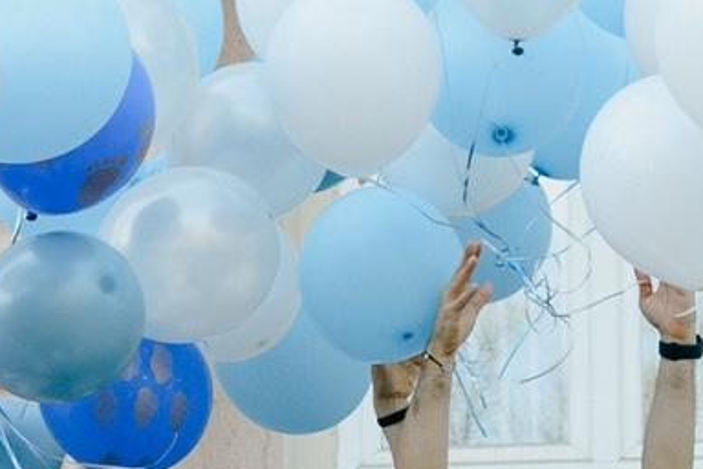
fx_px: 3866
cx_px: 40
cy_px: 1040
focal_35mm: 198
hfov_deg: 10.3
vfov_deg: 6.7
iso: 320
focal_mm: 26
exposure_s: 1/400
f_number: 4
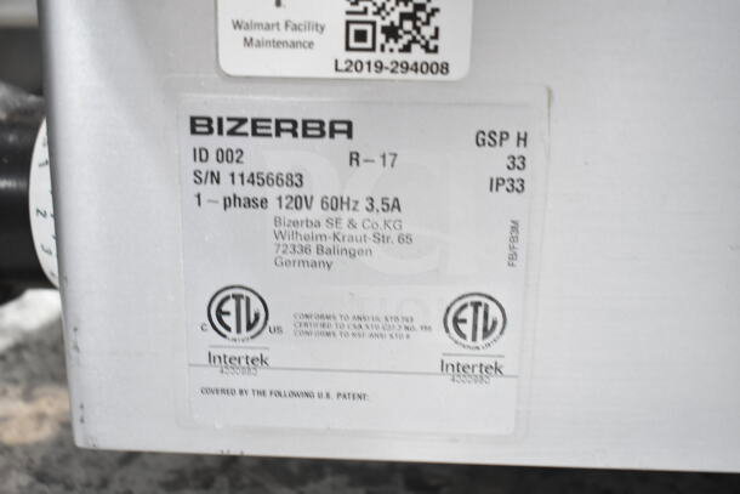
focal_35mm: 40
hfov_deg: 47.9
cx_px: 370
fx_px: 833
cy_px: 247
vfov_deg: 33.0
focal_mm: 27
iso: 1600
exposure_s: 1/40
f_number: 4
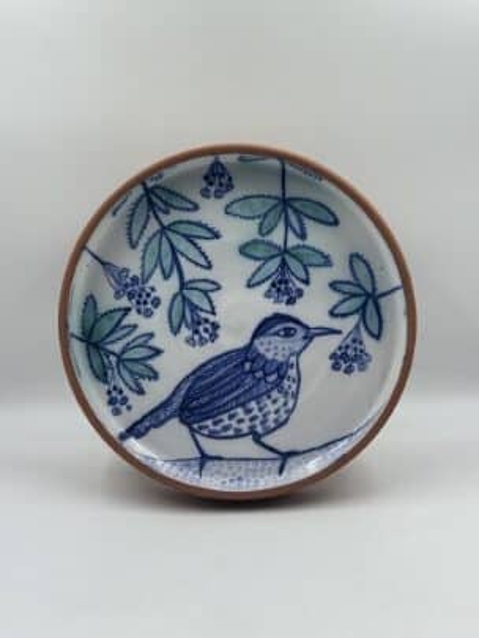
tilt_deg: -16.8
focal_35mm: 48
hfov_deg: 30.3
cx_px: 240
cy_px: 319
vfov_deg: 39.6
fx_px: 885
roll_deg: -0.3
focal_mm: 6.86
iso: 64
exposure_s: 1/513
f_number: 1.78
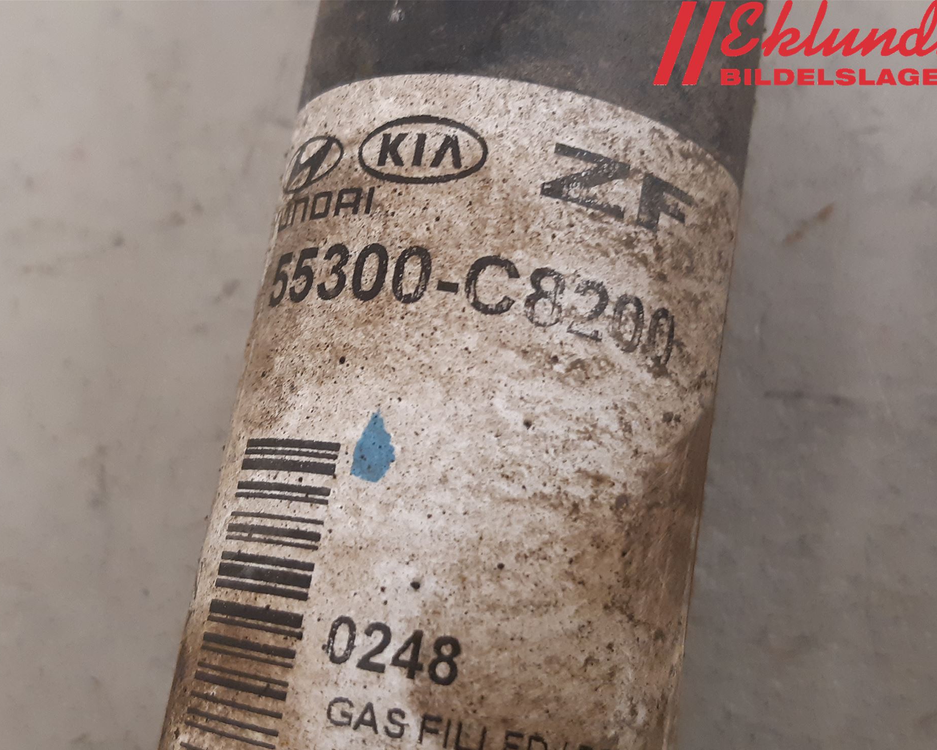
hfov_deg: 62.2
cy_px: 387
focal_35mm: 28
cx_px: 446
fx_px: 777
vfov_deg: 51.5
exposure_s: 1/33
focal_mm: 3.93
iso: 250
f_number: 1.7
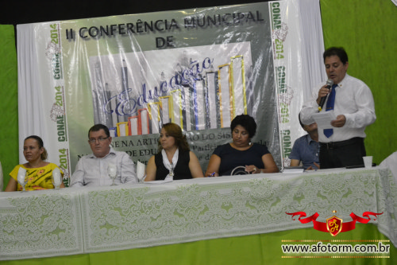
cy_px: 132
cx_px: 198
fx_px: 860
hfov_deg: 26.0
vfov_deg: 17.5
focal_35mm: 78
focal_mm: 52
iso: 3200
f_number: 5.6
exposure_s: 1/40
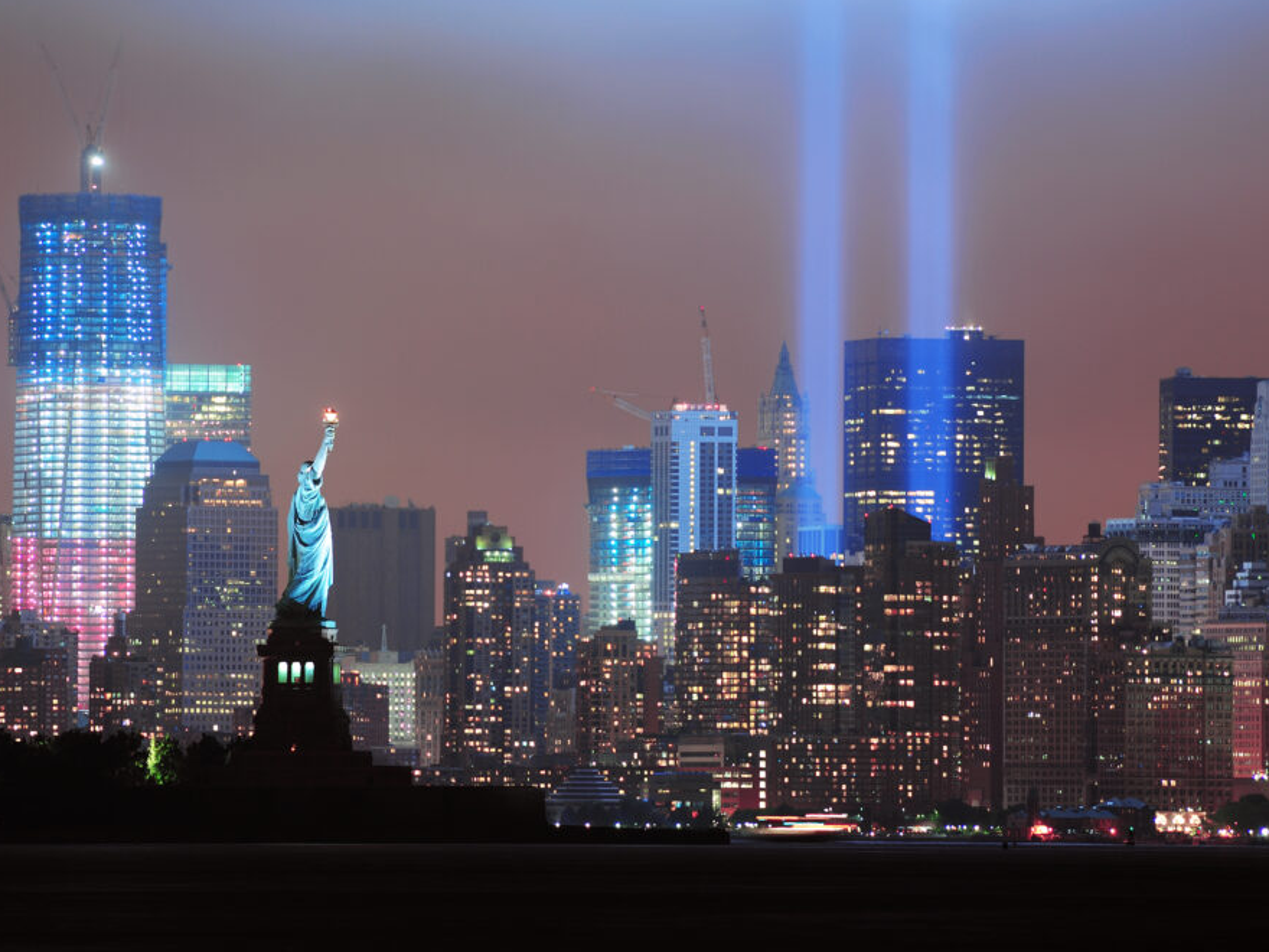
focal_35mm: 369
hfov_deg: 5.4
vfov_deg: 4.0
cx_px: 581
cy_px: 485
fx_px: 13527
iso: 200
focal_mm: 330
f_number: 5.6
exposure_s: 8
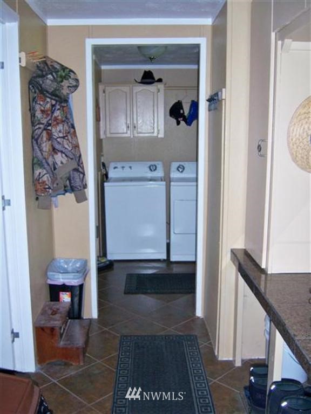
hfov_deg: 39.7
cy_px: 207
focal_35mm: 36
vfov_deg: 51.4
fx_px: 431
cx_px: 156
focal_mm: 7.5
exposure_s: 1/60
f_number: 2.8
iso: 160
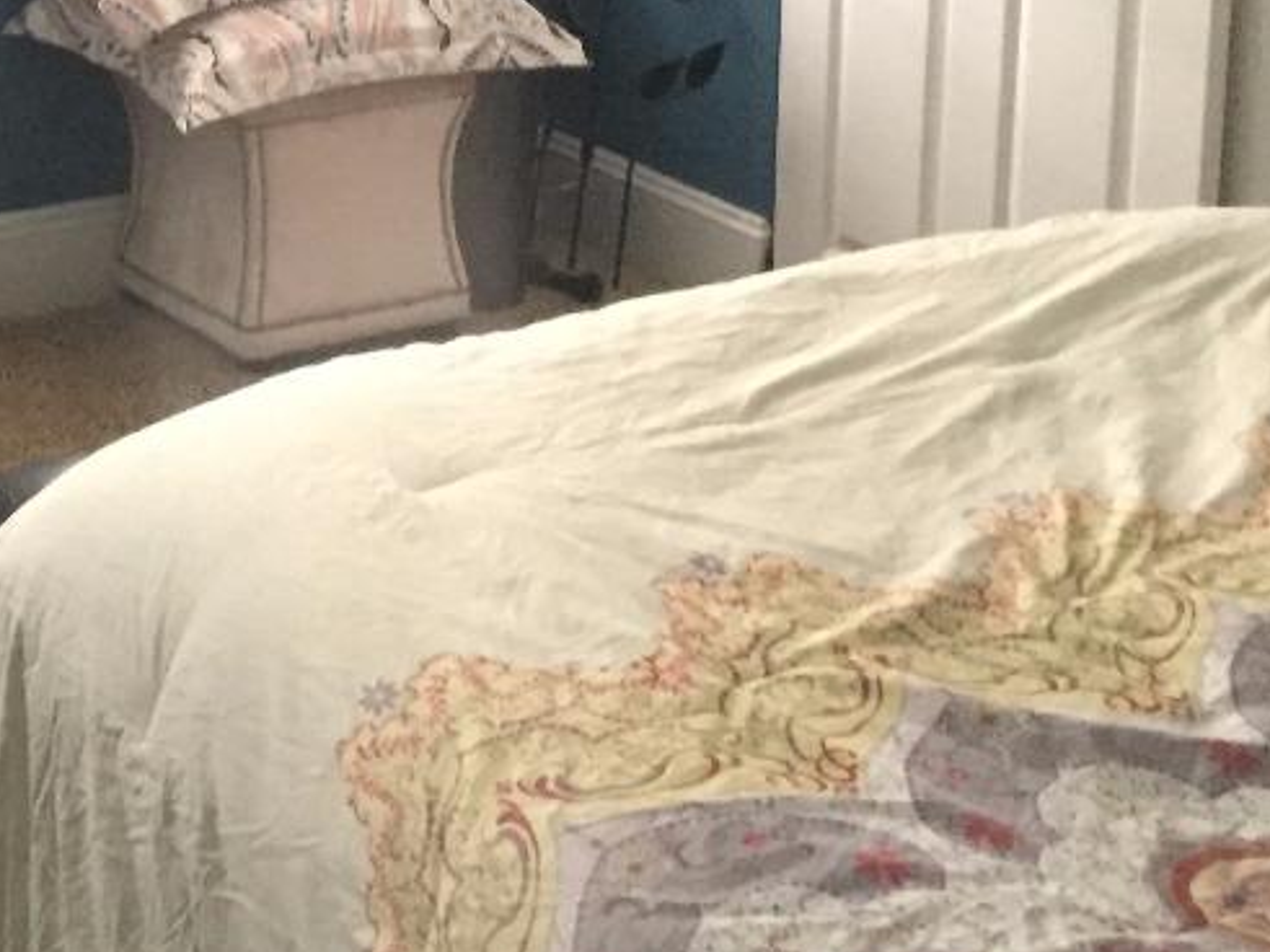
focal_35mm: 85
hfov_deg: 22.1
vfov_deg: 16.9
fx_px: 3118
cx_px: -41
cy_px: -60
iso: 1000
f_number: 2.2
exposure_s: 1/15
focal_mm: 4.15
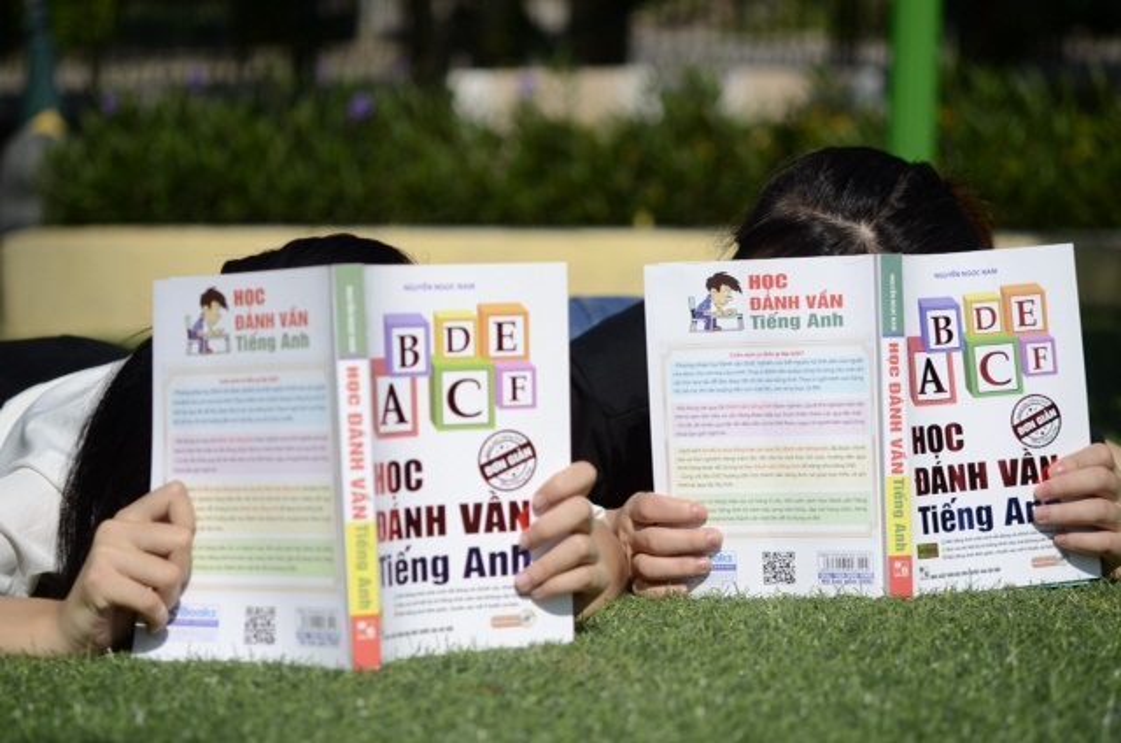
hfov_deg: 22.7
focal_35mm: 90
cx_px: 560
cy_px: 372
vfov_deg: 15.1
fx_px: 2797
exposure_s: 1/6400
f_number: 2.8
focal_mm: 60
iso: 200
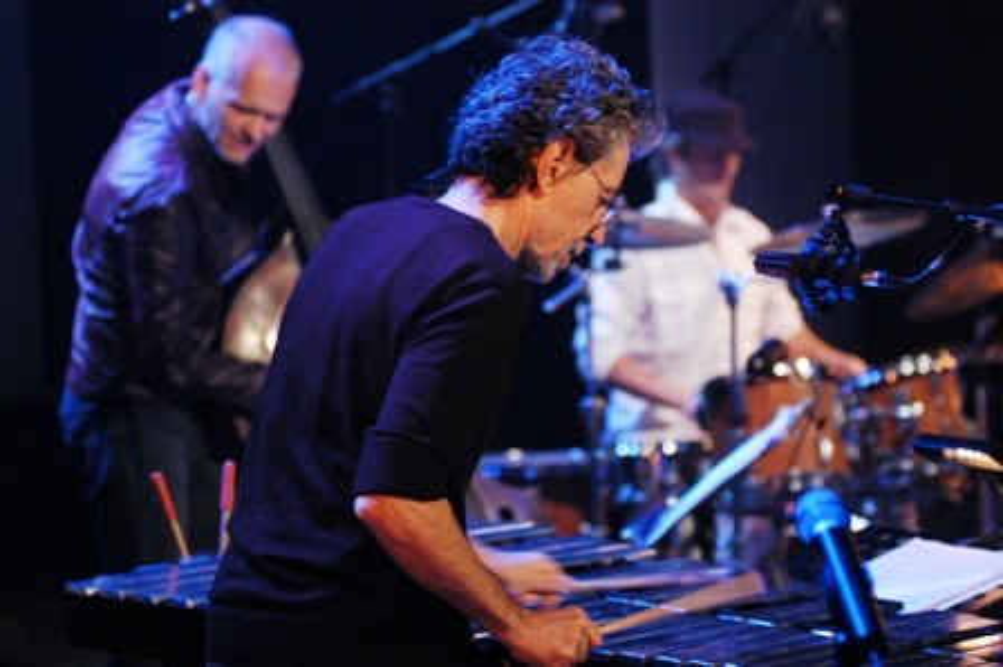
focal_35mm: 120
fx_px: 3341
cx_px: 502
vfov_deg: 11.4
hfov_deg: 17.1
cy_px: 334
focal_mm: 80
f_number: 2.8
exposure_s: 1/80
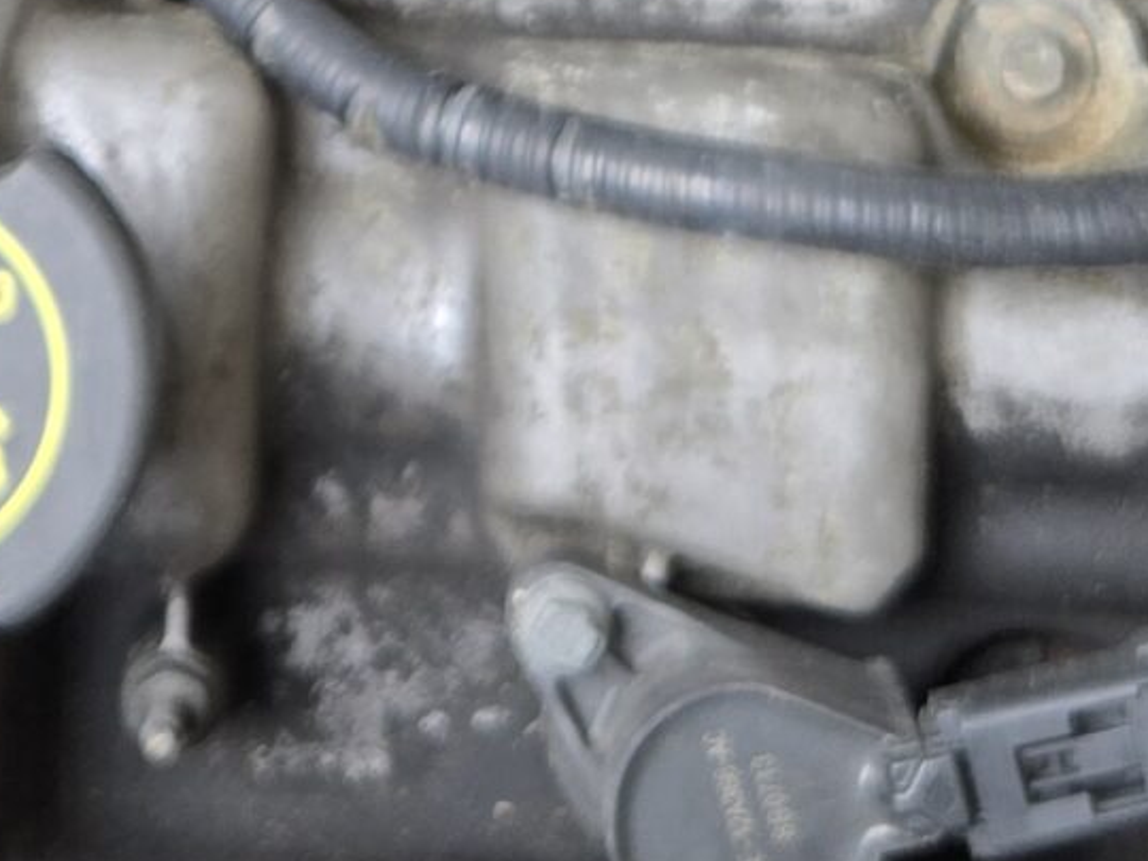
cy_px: -814
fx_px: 3615
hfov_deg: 17.9
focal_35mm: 109
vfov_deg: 12.2
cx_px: 240
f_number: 1.8
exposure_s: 1/180
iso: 50
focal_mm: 5.4
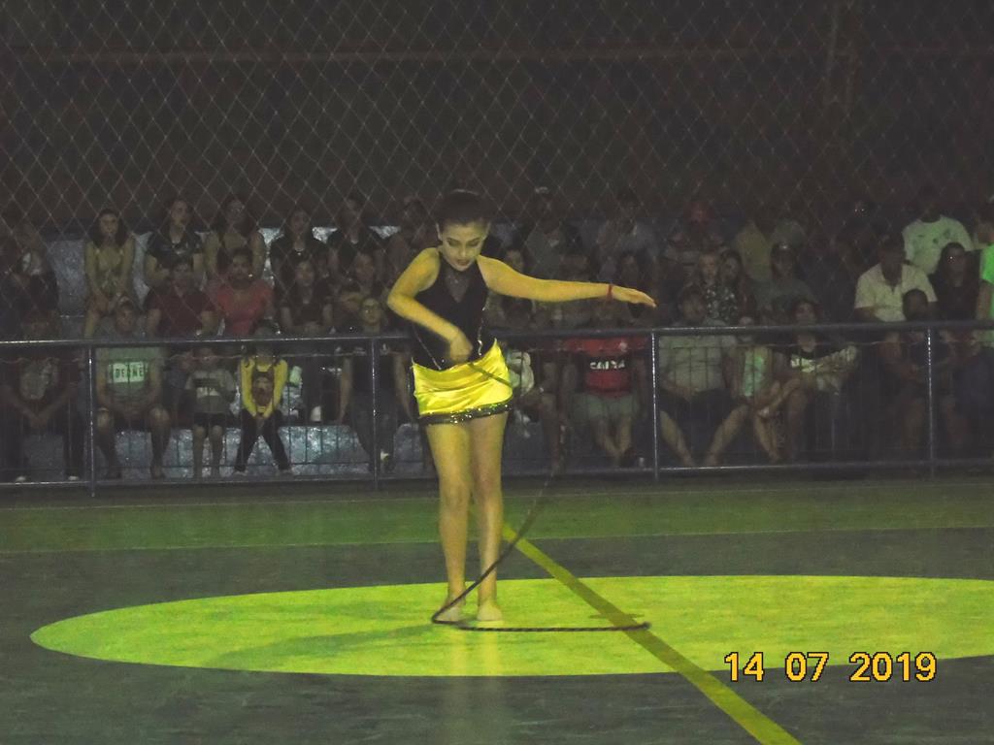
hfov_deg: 18.2
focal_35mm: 108
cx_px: 497
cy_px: 372
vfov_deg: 13.7
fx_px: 3101
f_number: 4.4
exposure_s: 1/60
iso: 1250
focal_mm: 19
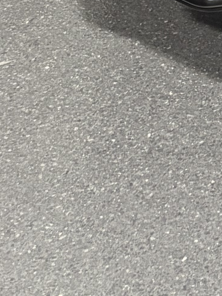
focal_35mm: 151
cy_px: -363
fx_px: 1291
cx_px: 584
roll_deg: -1.5
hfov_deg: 8.7
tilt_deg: -23.2
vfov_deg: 11.3
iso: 640
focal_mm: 5.96
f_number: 1.6
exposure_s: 1/30
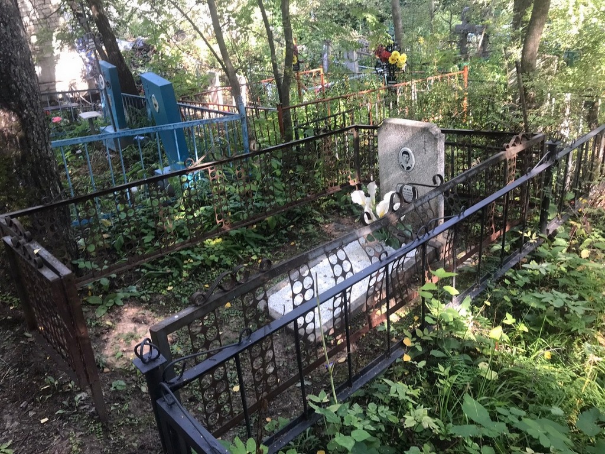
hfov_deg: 63.4
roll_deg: +10.6
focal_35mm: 28
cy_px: 227
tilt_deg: -27.2
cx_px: 302
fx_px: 489
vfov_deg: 49.7
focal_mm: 3.99
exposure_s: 1/50
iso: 25
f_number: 1.8
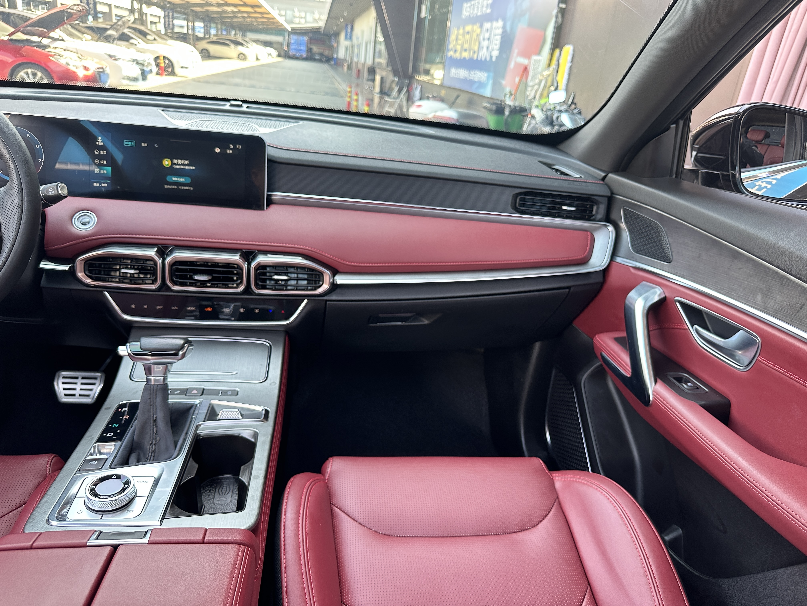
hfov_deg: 71.6
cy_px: 303
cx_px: 404
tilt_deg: -23.0
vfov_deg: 56.8
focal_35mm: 24
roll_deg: -6.3
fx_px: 560
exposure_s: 1/121
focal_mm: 6.86
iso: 200
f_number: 1.78
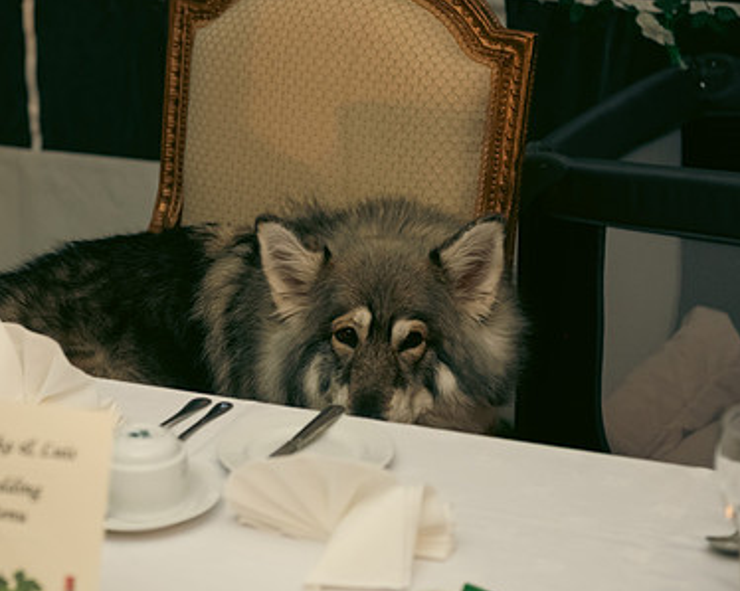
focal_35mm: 102
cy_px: 236
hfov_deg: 18.7
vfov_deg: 15.1
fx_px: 2233
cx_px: 210
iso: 800
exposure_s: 1/160
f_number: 3.5
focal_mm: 70
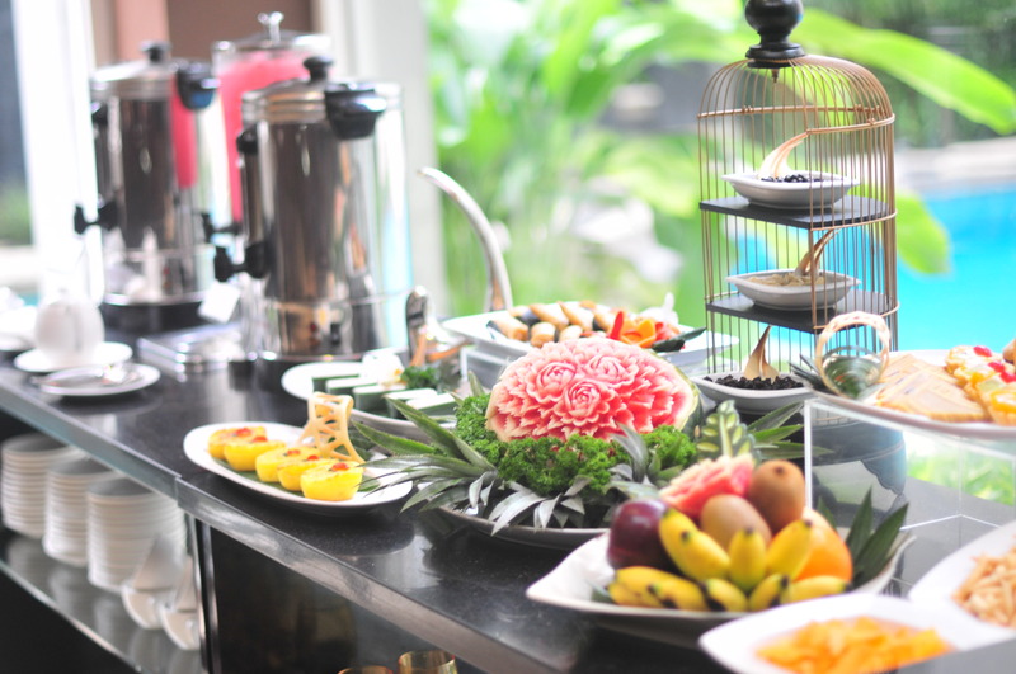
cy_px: 337
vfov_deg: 18.1
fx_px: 2114
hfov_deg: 27.0
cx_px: 508
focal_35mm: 75
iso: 250
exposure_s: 1/50
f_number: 1.4
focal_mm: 50
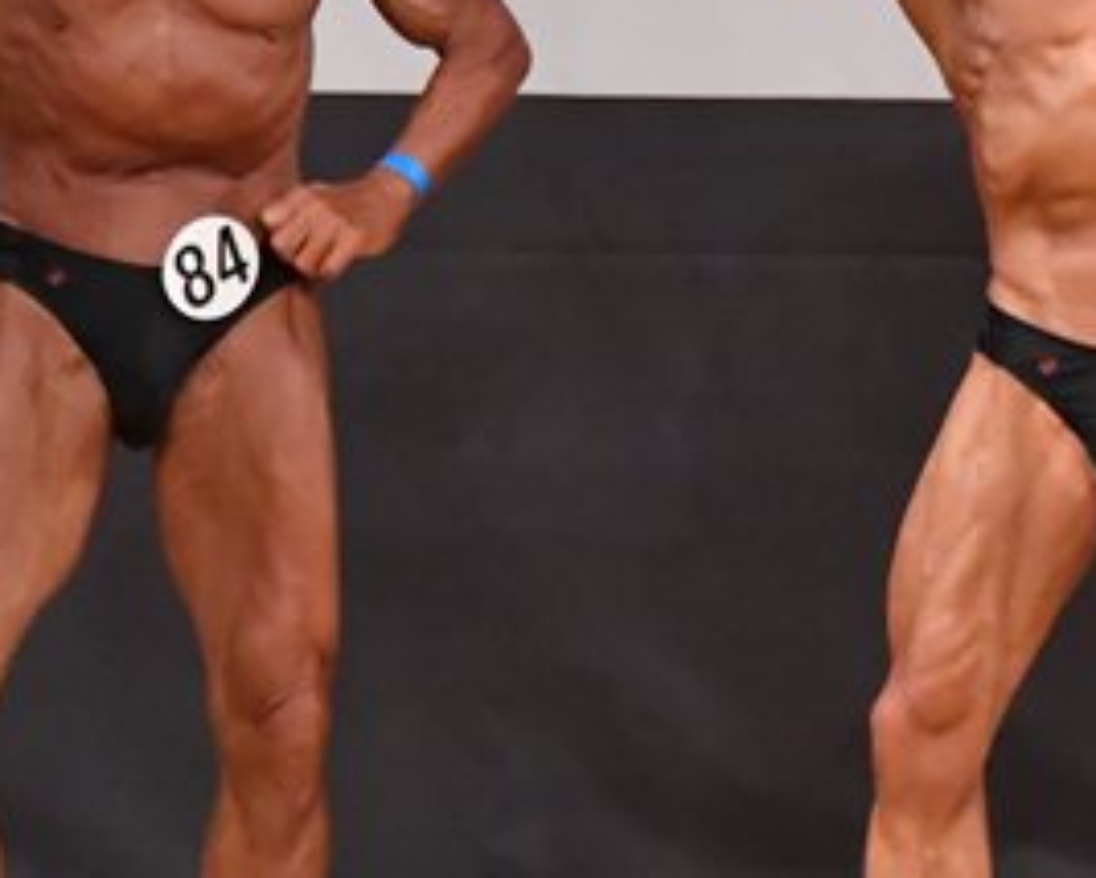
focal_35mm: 734
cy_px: 230
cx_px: 1320
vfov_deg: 2.1
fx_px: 23826
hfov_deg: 2.6
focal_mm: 180
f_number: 5.6
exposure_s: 1/400
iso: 7200
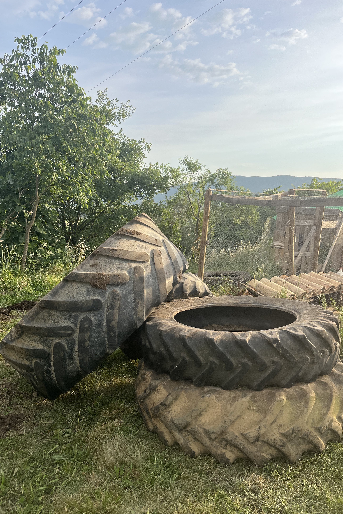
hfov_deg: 46.3
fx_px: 400
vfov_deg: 65.5
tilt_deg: -8.8
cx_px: 149
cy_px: 261
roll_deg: +0.2
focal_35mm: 28
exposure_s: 1/1695
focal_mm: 5.1
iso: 50
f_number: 1.6
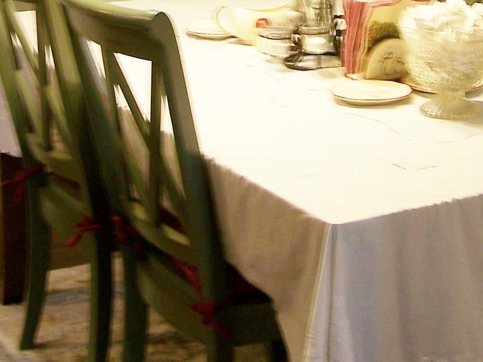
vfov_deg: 13.9
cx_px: 270
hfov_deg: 19.1
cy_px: -79
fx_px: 1437
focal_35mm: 103
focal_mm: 6.3
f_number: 2.8
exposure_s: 1/10
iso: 80
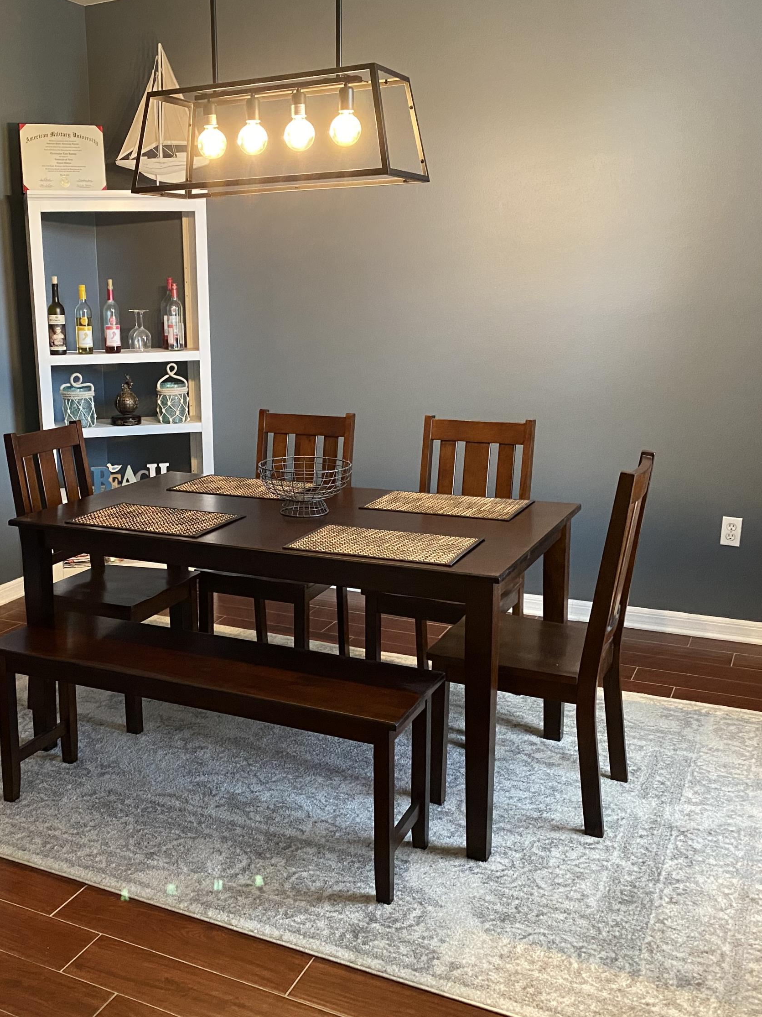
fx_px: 1028
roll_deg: +1.3
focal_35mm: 35
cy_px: 510
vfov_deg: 52.6
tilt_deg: -11.7
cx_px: 245
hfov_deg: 40.1
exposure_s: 1/60
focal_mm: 4.25
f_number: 1.8
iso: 500
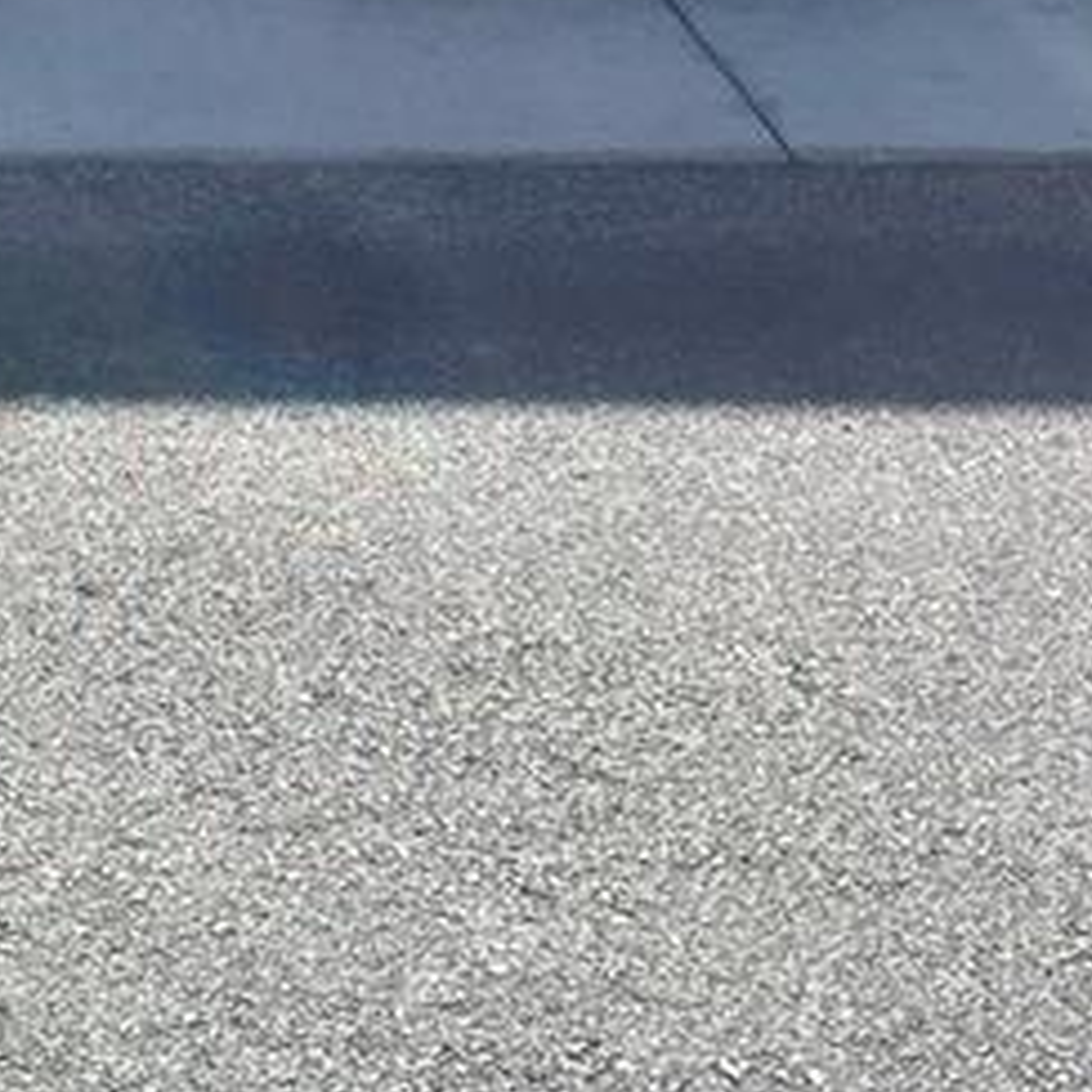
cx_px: -277
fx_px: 4033
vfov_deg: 14.9
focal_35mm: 113
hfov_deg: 14.8
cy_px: -251
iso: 32
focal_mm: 4.2
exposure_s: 1/1984
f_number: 1.6
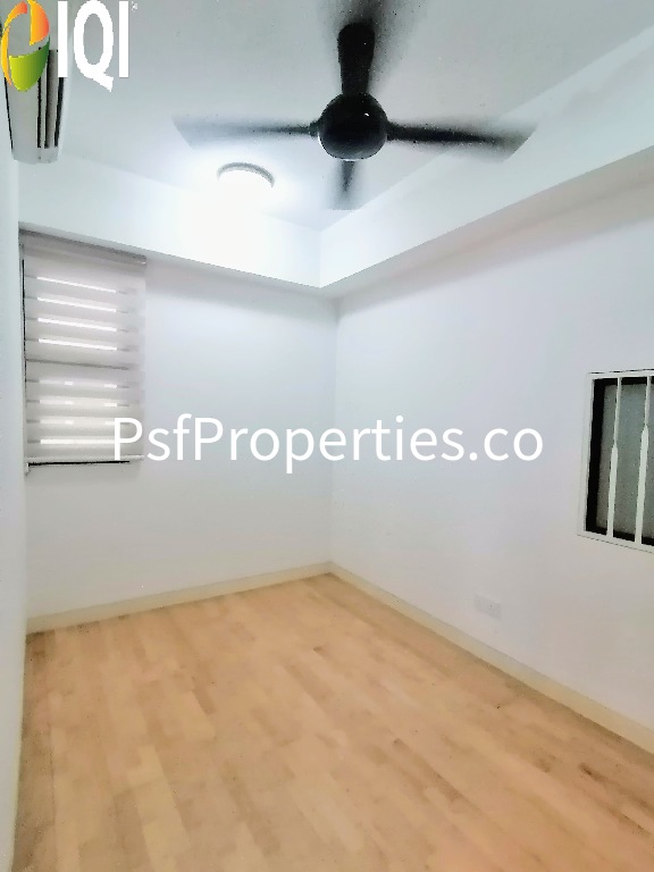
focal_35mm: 17
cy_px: 436
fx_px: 428
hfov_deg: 74.7
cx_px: 327
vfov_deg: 91.0
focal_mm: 1.78
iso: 400
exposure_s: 1/50
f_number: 2.4
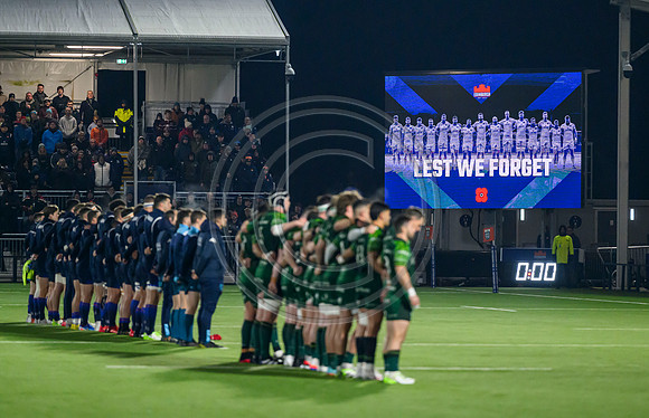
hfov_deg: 8.5
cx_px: 344
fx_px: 4370
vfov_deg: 5.5
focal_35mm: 245
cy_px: 185
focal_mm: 200
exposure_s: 1/1600
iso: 6400
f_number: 3.2
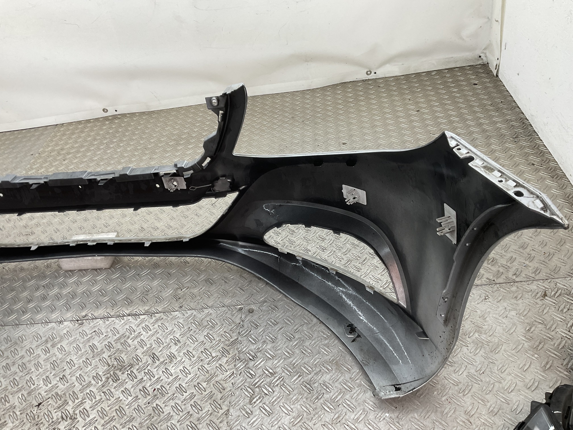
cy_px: 215
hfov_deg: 61.7
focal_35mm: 29
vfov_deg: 48.2
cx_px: 286
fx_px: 480
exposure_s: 1/120
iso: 32
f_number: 1.8
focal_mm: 3
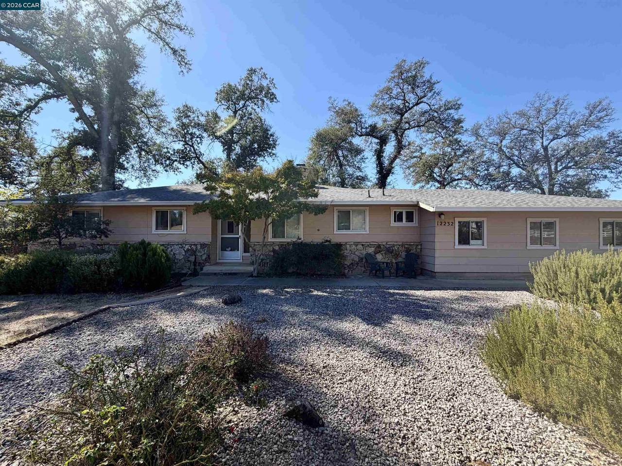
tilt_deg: +1.0
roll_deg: -0.3
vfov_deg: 85.7
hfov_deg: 102.1
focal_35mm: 14
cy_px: 233
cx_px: 311
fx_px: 252
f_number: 2.2
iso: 40
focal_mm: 2.22
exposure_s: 1/734
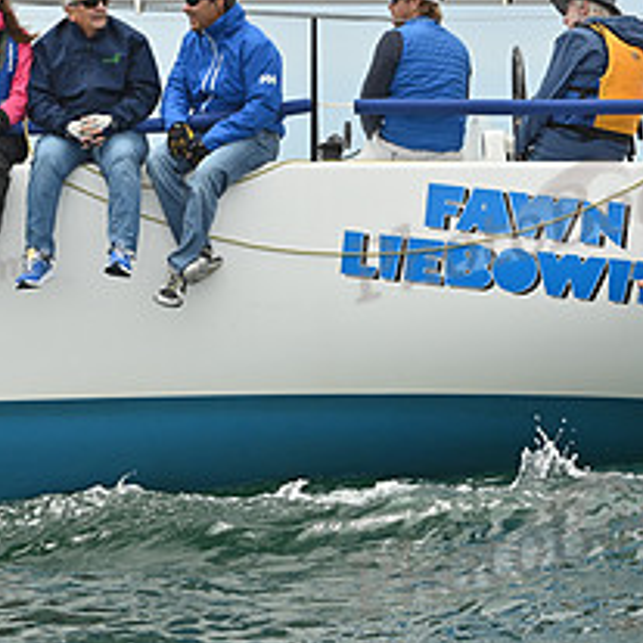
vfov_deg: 10.4
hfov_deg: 10.5
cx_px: 193
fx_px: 3510
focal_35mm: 167
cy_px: 104
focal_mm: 70
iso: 320
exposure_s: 1/1250
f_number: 7.1
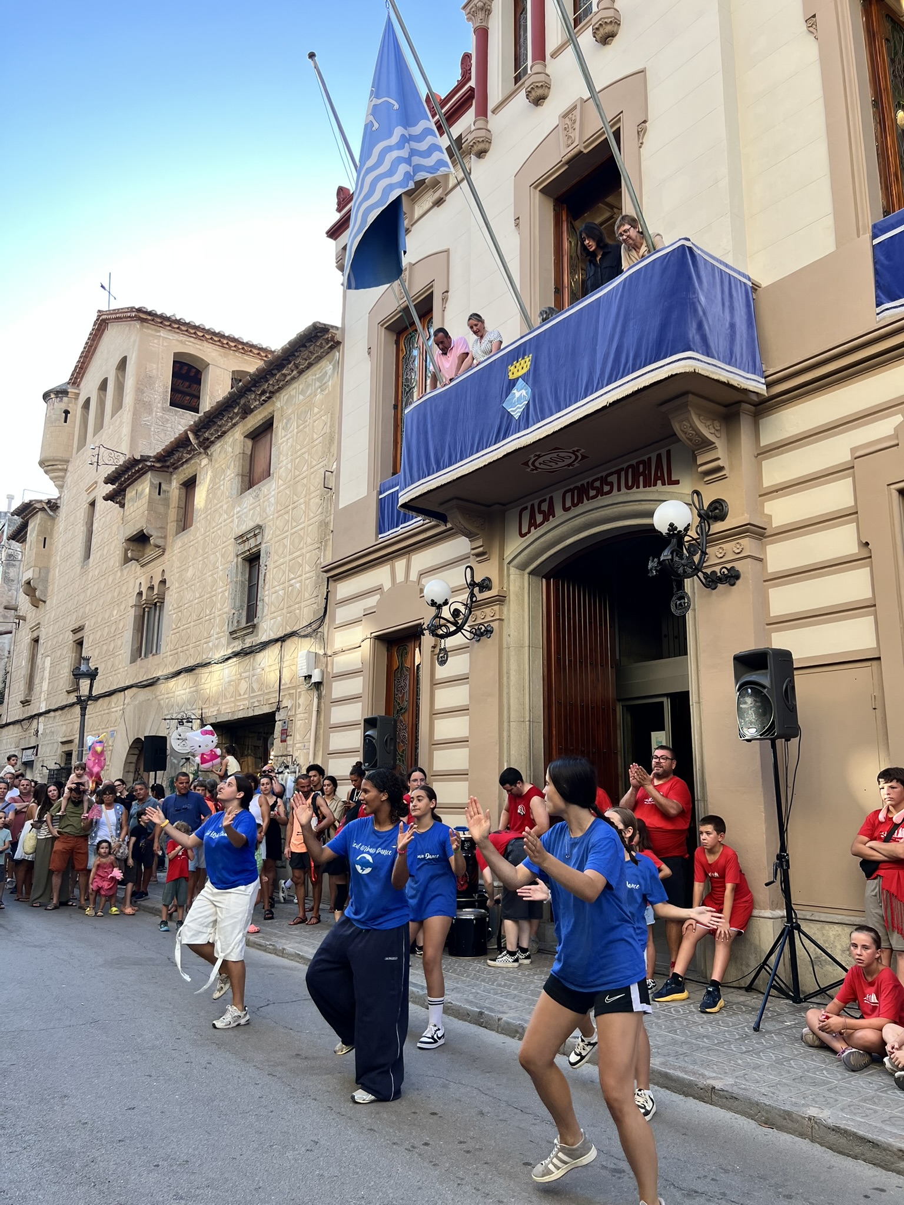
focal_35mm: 26
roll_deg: -0.9
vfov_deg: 67.3
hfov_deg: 53.1
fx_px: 905
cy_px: 602
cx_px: 452
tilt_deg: +13.0
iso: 50
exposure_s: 1/445
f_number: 1.5
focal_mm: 5.7
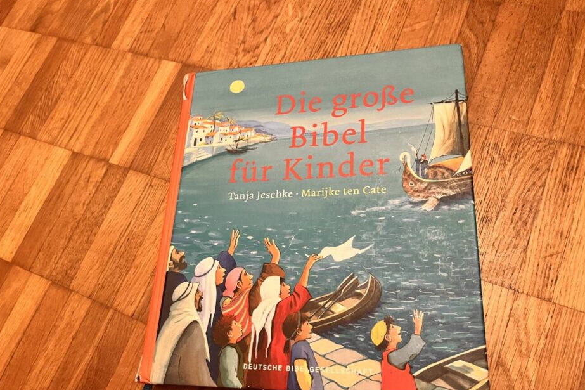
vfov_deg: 43.5
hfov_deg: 61.9
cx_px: 289
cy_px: 215
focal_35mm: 30
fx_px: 487
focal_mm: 5.1
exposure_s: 1/33
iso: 500
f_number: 1.6
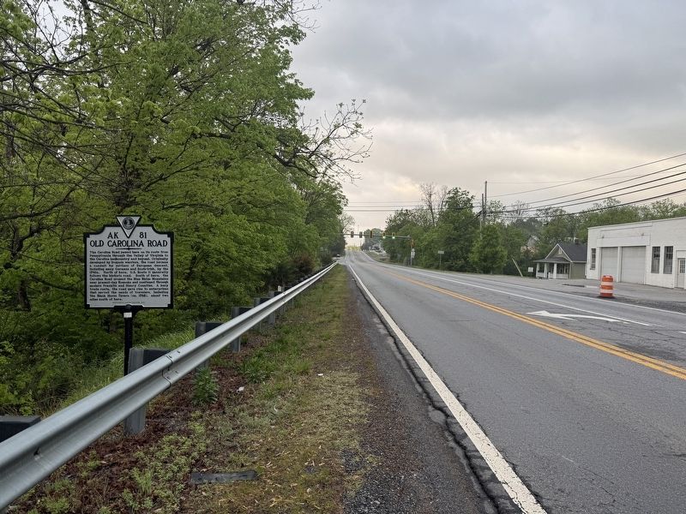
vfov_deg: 56.8
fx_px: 476
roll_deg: -3.2
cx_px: 343
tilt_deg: +0.1
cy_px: 257
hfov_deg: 71.6
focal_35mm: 24
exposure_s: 1/453
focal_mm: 6.76
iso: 80
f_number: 1.78
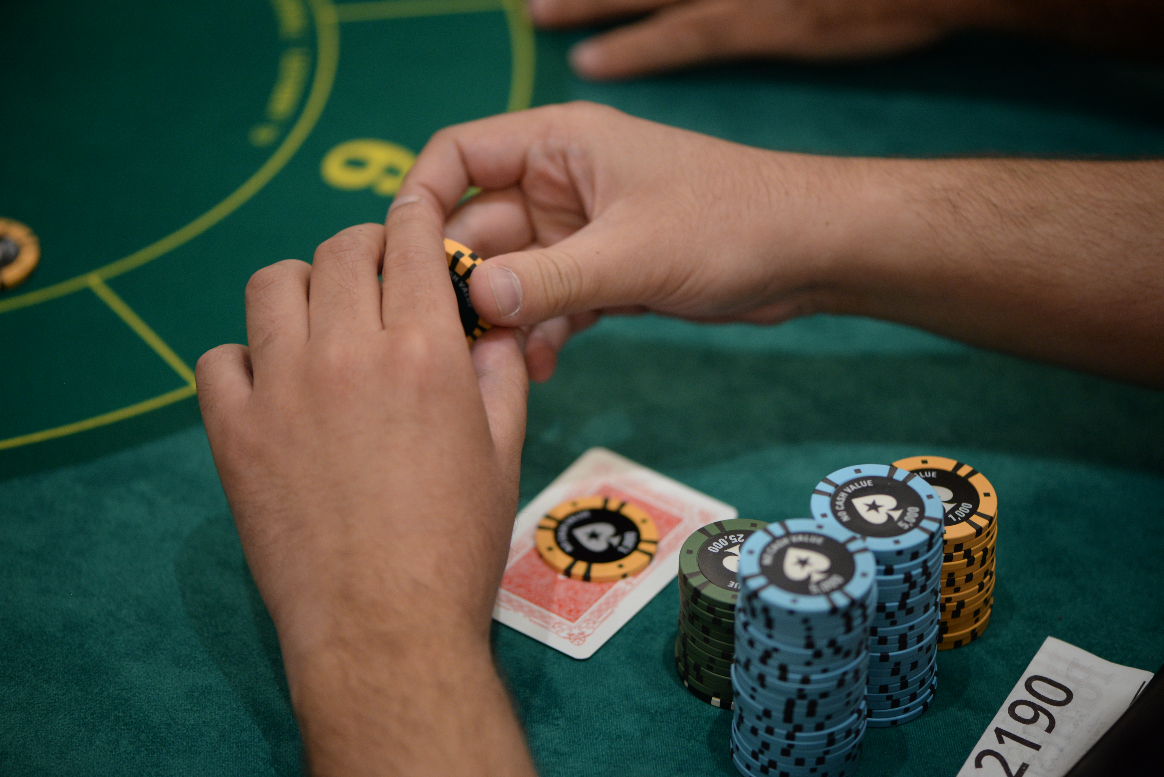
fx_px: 3396
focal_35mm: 105
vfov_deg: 13.1
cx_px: 582
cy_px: 388
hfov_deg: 19.4
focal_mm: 105
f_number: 3.2
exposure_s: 1/200
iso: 1600
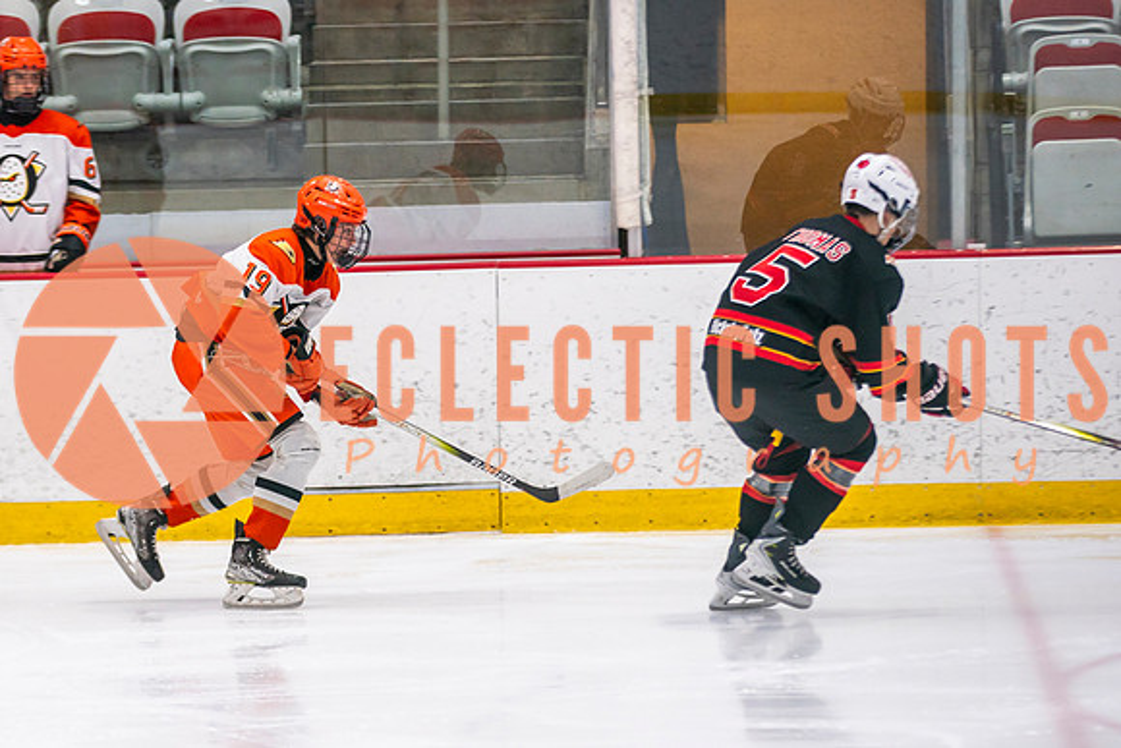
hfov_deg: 8.5
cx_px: 259
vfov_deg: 5.7
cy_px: 481
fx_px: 7539
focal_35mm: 242
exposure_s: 1/640
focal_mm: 142
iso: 800
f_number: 2.8
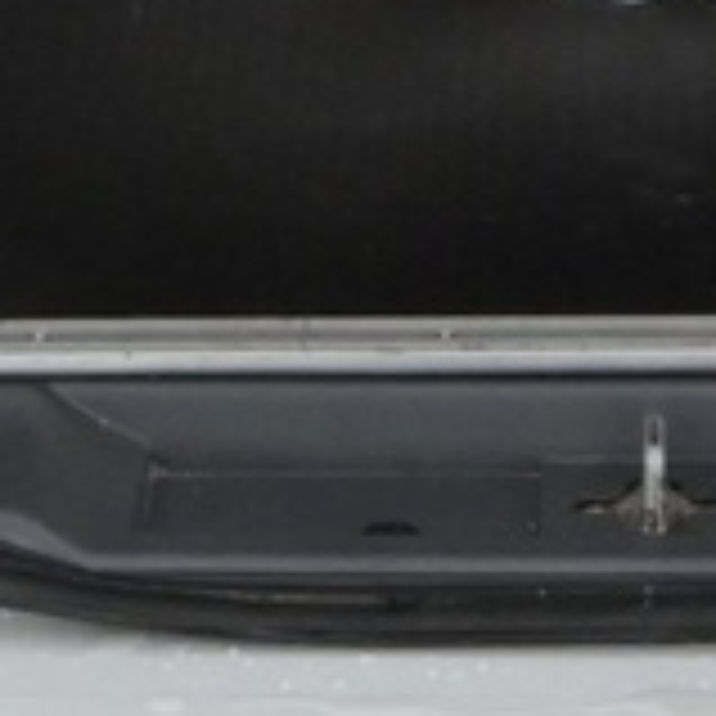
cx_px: 730
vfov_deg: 5.7
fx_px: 6821
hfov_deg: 6.0
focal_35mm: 291
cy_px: -1234
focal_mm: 22.5
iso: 2500
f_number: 5
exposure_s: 1/100
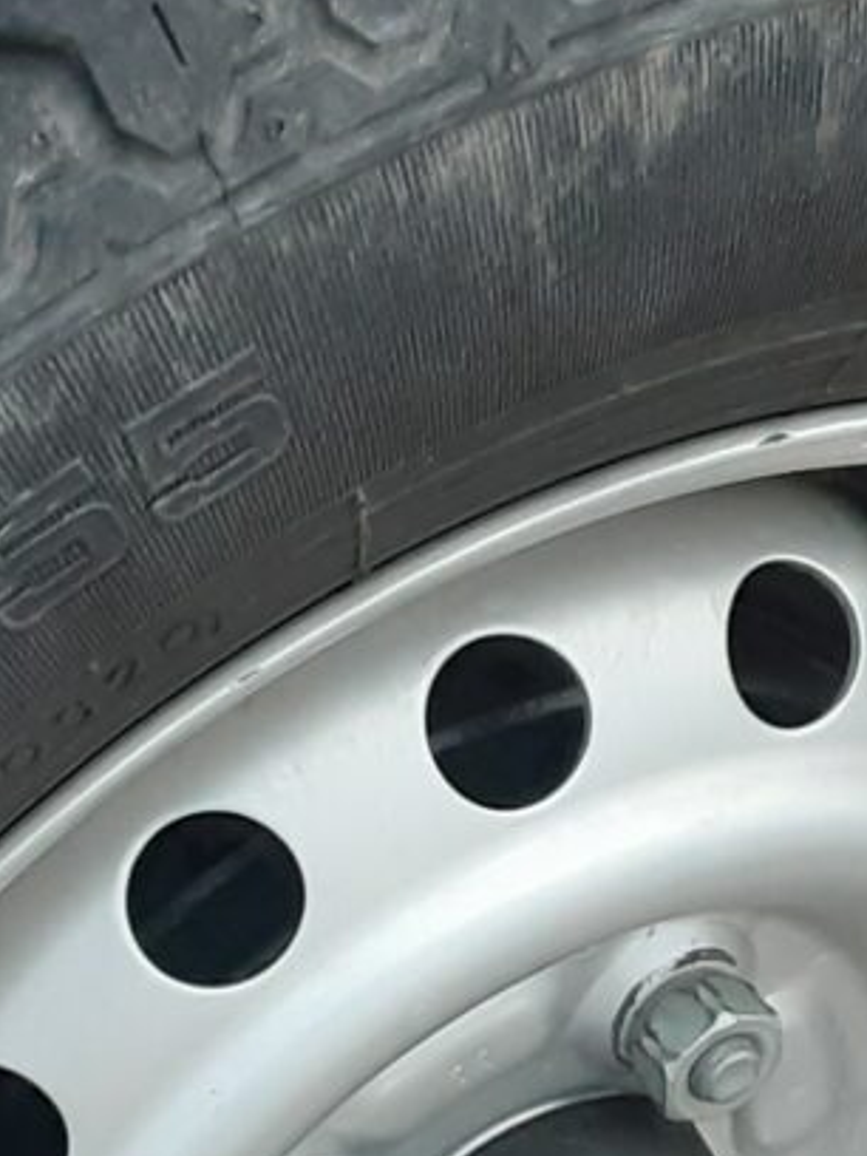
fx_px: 3540
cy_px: 856
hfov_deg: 14.0
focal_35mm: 106
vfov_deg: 18.4
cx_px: 397
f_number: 1.9
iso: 250
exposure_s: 1/50
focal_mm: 2.91
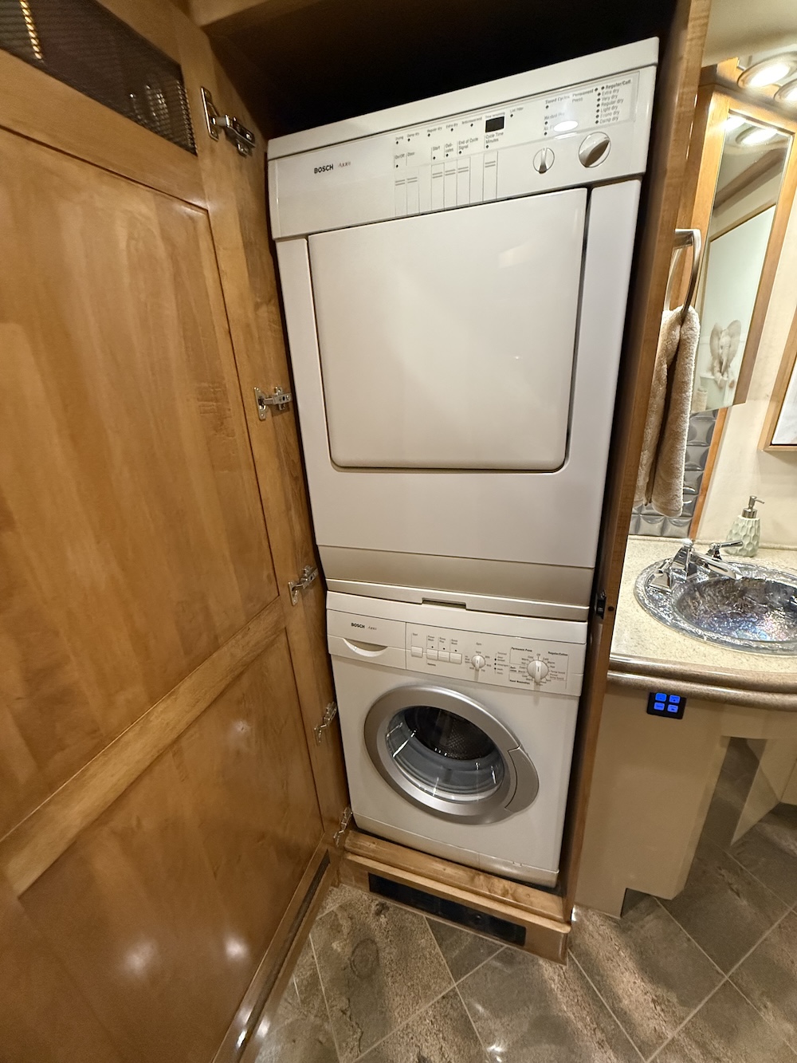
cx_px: 398
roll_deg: +2.6
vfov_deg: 102.1
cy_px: 532
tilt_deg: -20.4
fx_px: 430
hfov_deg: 85.7
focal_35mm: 14
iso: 800
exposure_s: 1/60
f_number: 2.2
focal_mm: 2.22
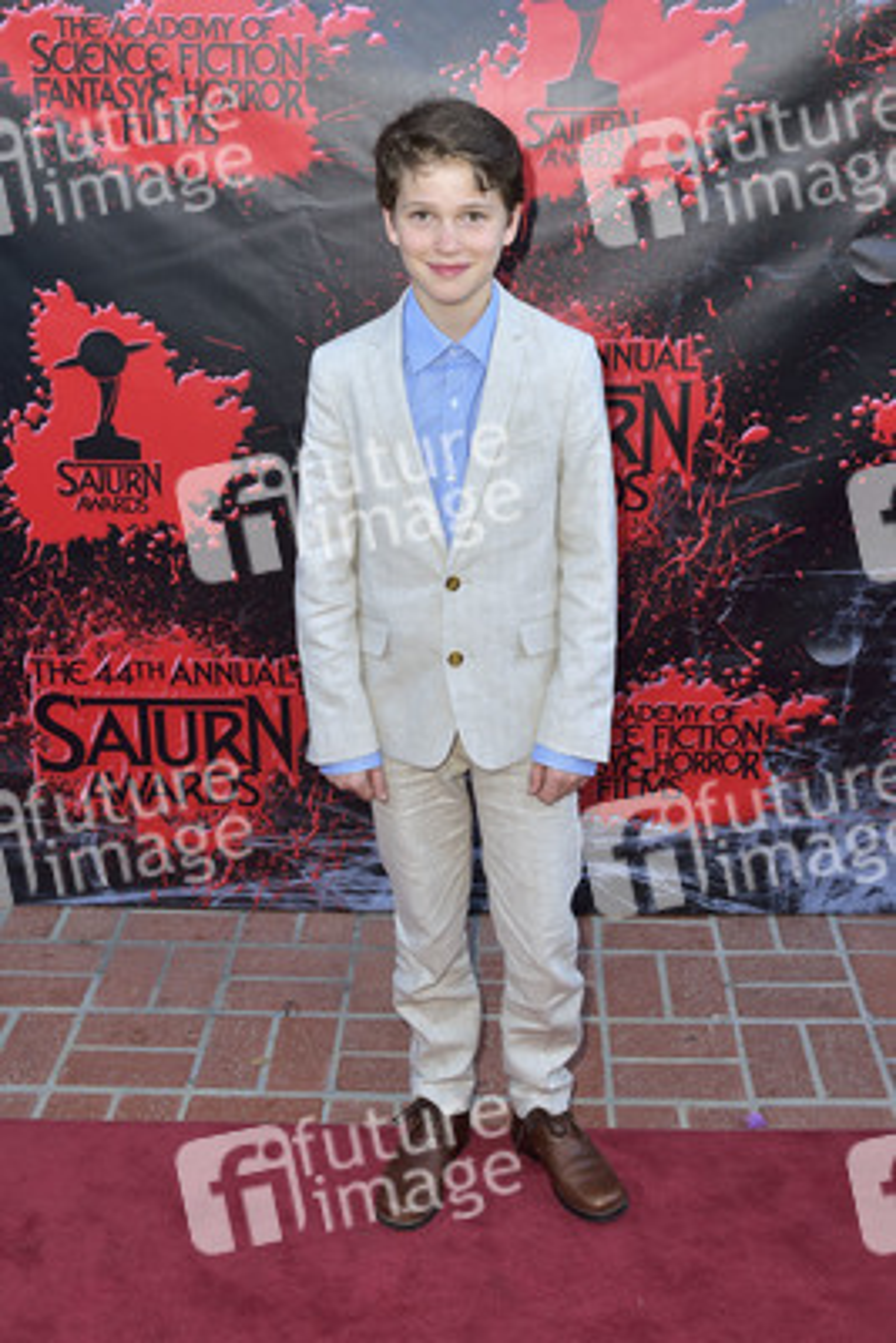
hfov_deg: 36.9
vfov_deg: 53.1
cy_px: 672
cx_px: 448
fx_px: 1343
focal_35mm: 36
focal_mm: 36
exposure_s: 1/250
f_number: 6.3
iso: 250
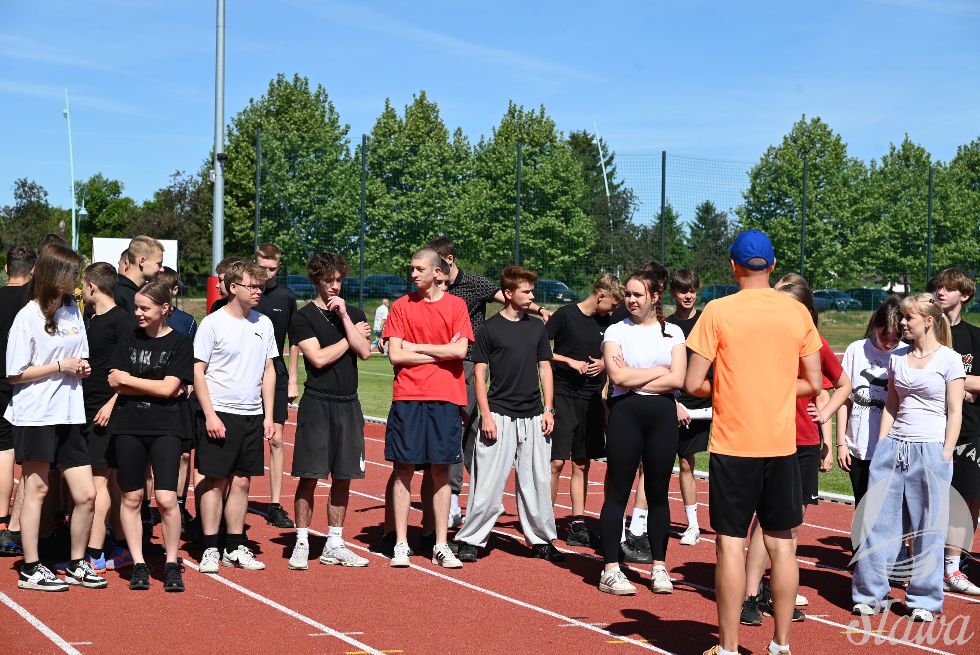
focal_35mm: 75
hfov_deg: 27.0
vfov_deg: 18.2
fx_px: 2042
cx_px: 490
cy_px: 328
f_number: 7.1
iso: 100
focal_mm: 75
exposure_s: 1/400
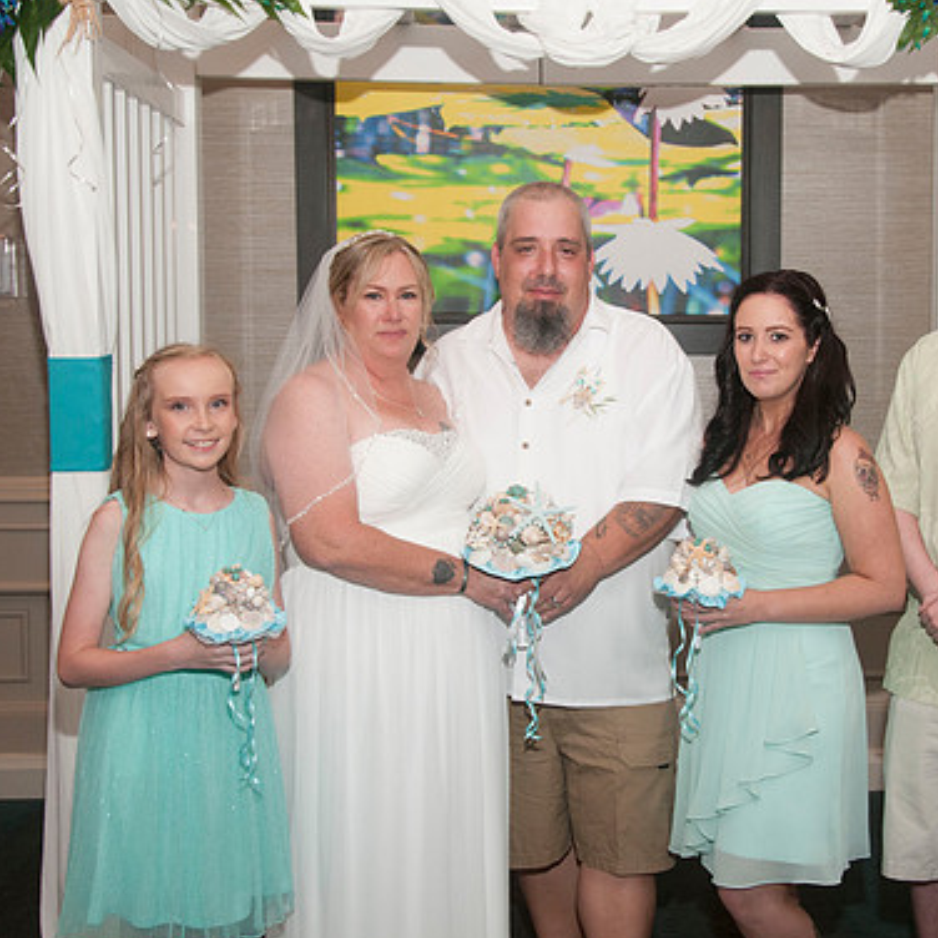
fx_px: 1625
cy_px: 475
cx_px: 611
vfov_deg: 32.2
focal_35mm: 53
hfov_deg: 32.0
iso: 400
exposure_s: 1/60
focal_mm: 27
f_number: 5.6
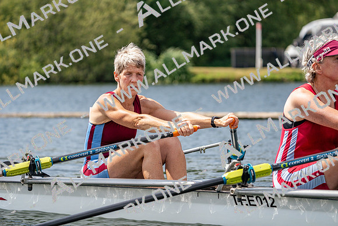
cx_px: 169
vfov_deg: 6.9
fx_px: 1878
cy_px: 113
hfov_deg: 10.3
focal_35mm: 200
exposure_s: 1/1600
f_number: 5.6
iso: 200
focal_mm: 200
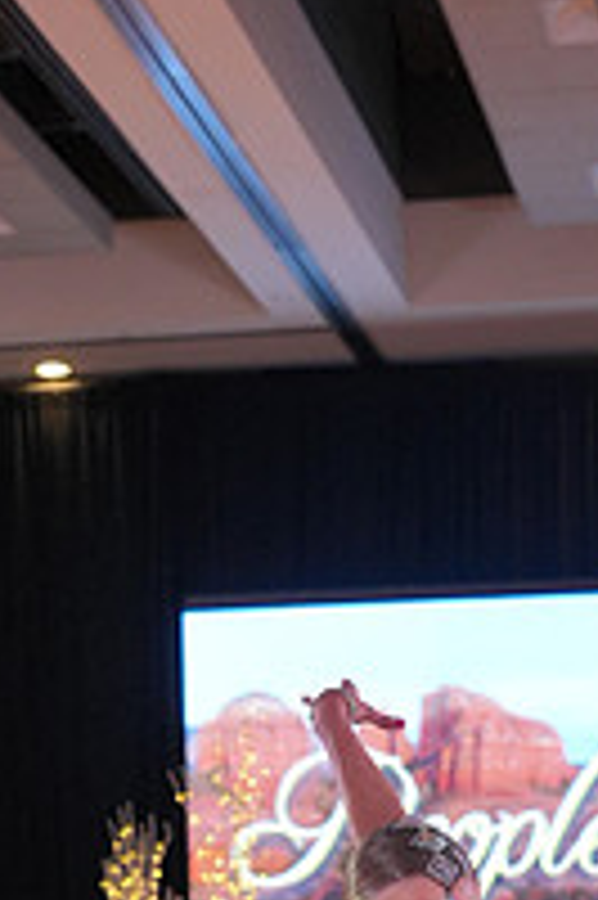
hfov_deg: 9.4
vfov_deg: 13.6
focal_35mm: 145
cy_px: 1174
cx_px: 169
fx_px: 3619
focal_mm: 50
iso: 1600
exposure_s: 1/400
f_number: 4
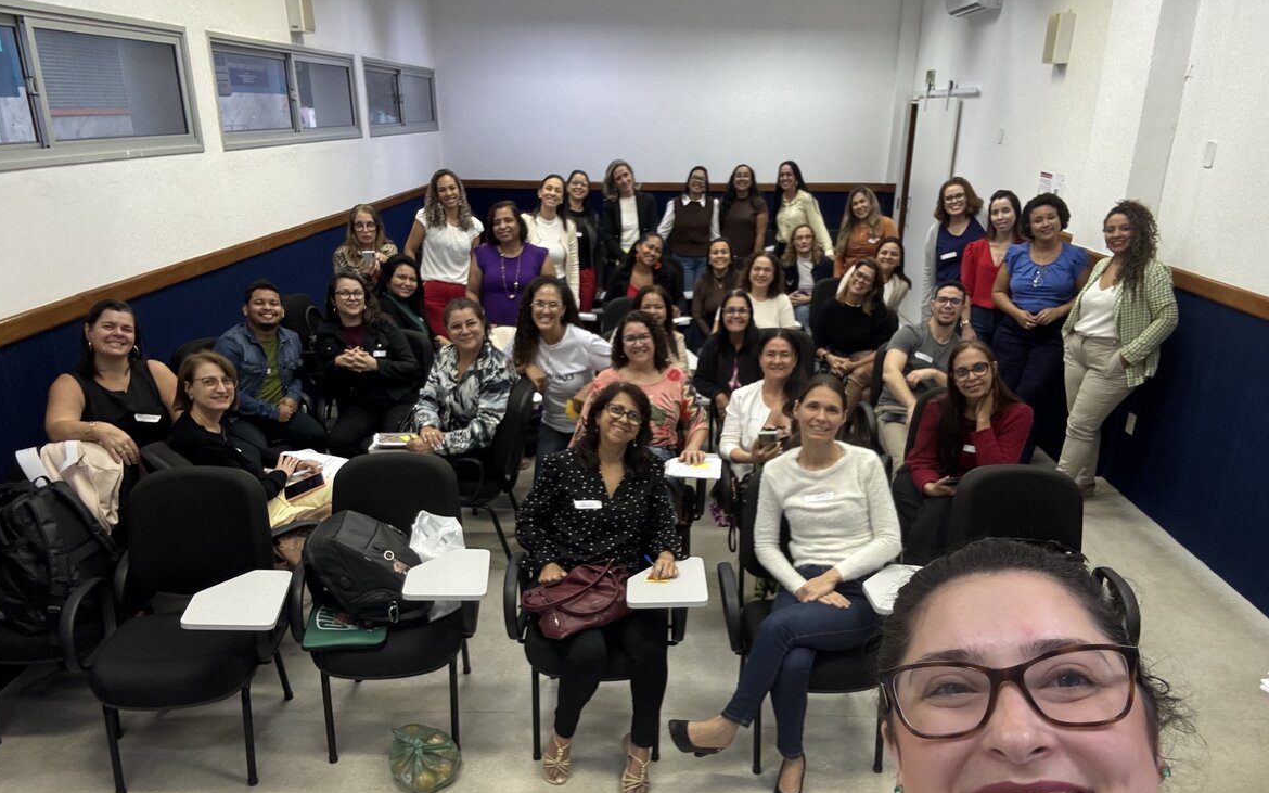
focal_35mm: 25
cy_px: 468
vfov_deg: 49.0
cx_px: 644
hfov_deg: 72.5
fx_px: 865
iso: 200
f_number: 1.9
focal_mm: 2.69
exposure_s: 1/60
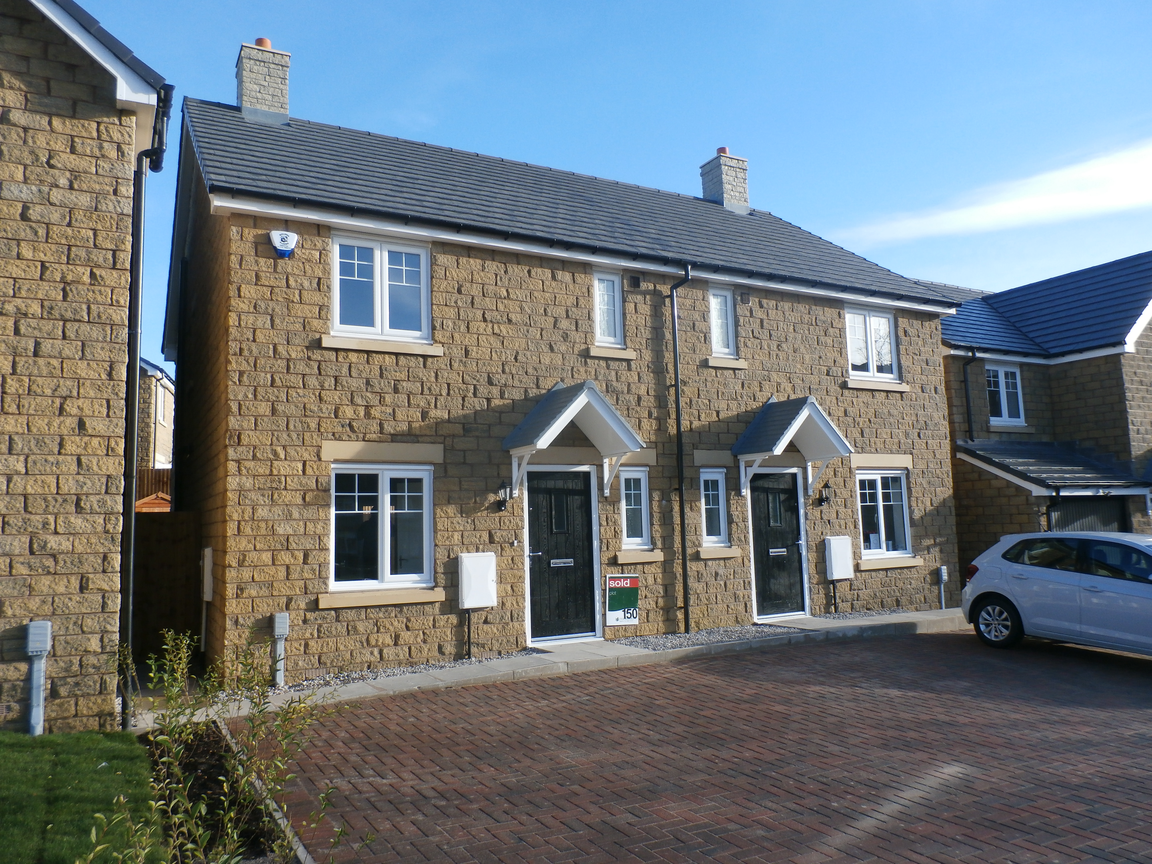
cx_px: 576
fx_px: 832
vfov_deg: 54.9
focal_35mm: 25
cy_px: 432
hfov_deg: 69.4
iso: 100
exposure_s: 1/500
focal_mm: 4.5
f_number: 3
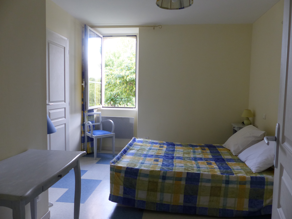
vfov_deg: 54.9
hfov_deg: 69.4
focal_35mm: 25
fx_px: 211
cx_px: 146
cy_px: 110
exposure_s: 1/60
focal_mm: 4.5
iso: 200
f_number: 2.8
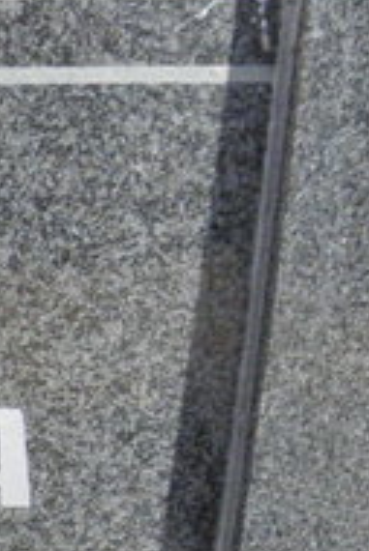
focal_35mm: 114
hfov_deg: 9.8
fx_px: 1749
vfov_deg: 17.3
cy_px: 603
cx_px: -668
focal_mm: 4.6
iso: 200
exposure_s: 1/400
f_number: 6.3
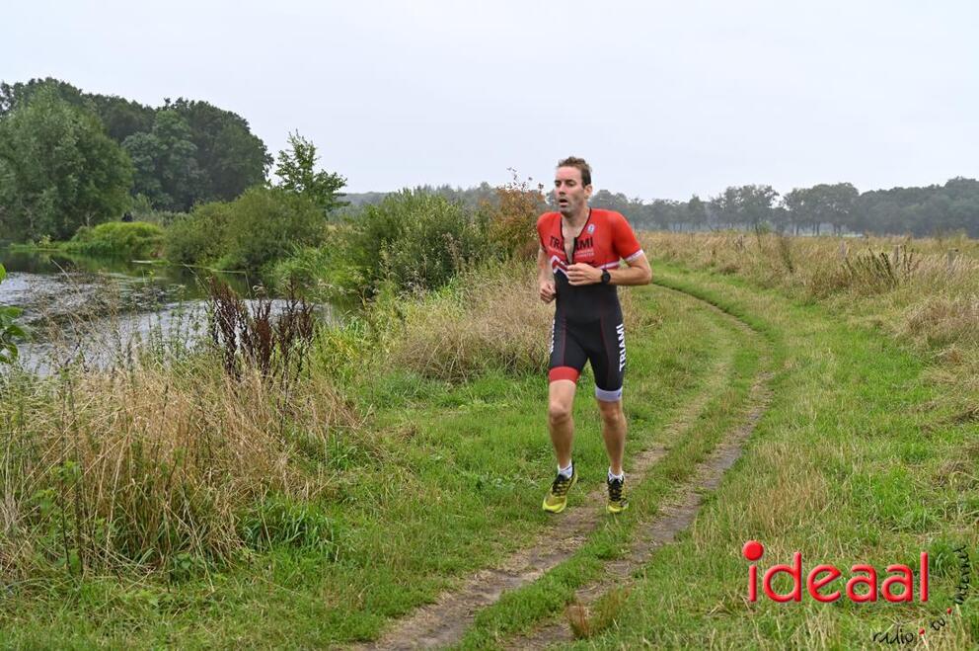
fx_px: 1222
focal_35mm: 45
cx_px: 490
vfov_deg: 29.8
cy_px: 326
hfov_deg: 43.6
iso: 400
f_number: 4.5
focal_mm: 45
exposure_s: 1/320
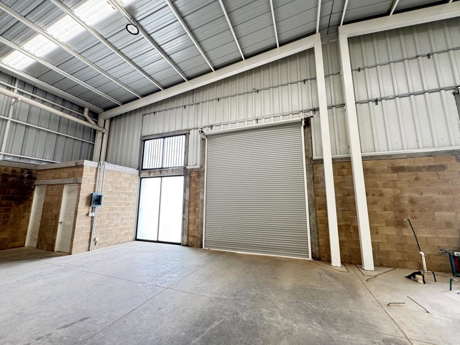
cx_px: 230
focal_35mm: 14
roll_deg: -0.2
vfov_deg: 85.7
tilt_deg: +10.5
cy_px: 172
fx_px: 186
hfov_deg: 102.1
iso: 125
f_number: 2.2
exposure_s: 1/99
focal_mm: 2.22
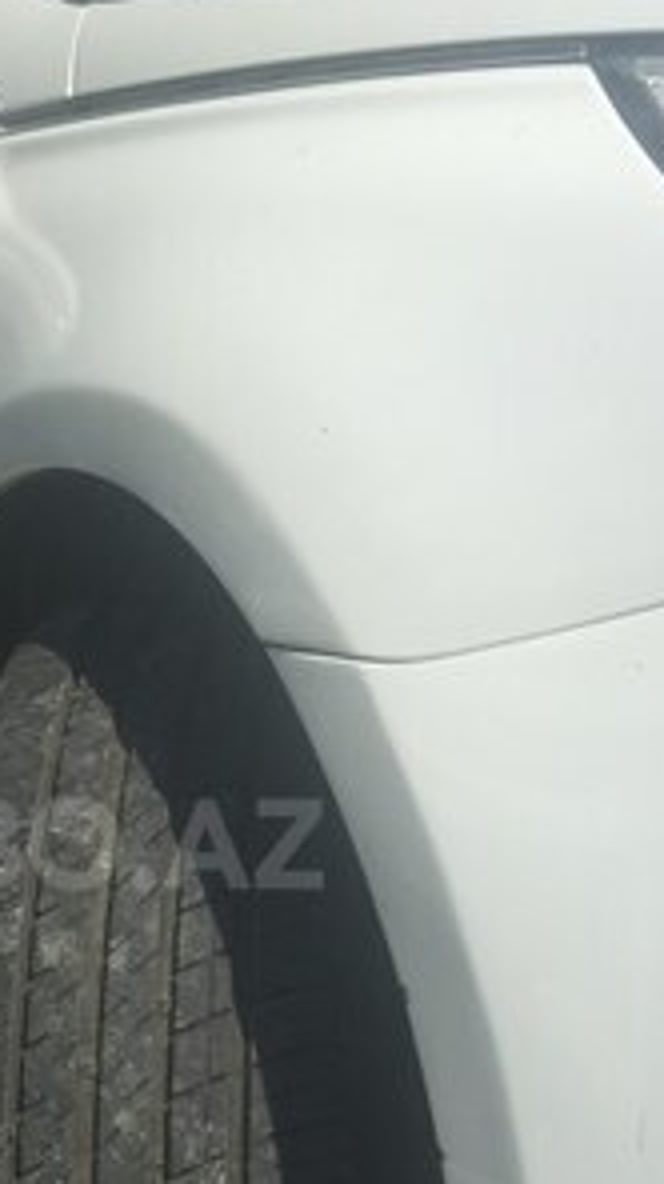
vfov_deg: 38.5
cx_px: 16
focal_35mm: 53
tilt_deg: -15.0
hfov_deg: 21.8
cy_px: 844
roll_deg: -0.9
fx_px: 1663
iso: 32
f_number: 2.2
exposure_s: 1/2198
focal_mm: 4.15
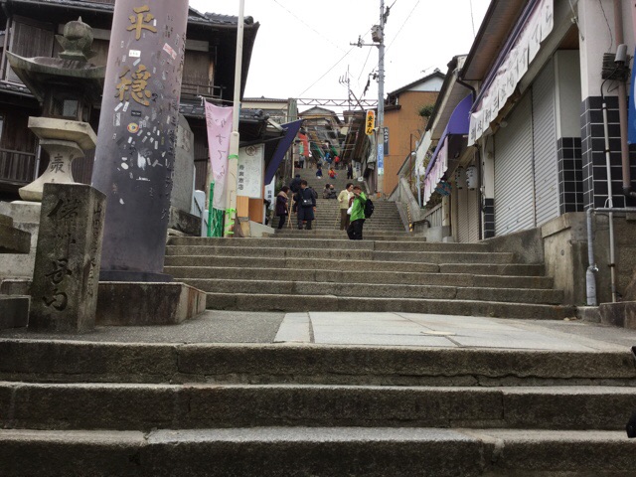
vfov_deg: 45.4
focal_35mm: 31
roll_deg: -3.6
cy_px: 238
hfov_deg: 58.4
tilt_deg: +8.3
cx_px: 318
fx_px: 570
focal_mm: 3.3
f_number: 2.4
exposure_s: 1/120
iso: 32
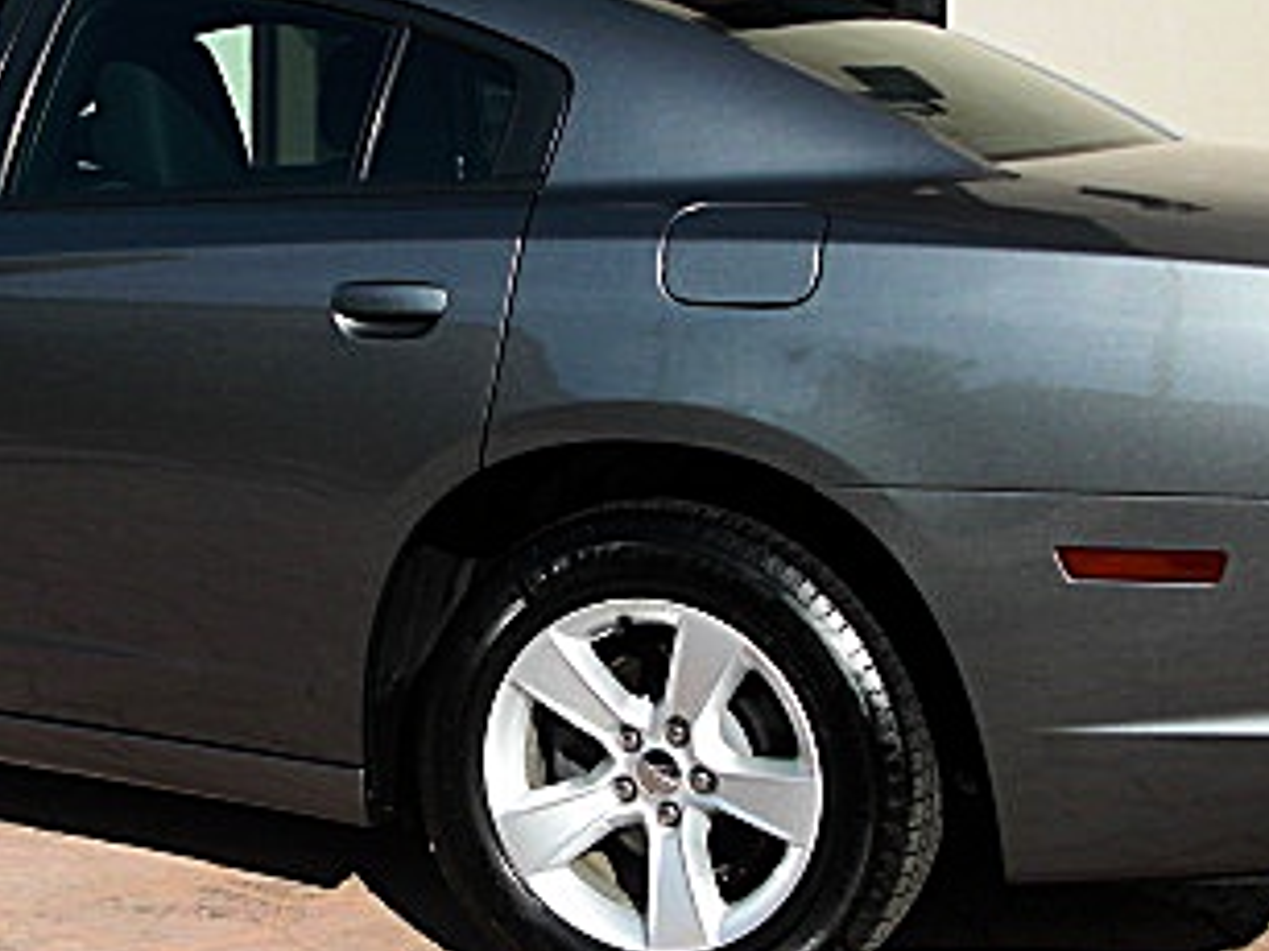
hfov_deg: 25.7
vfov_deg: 19.6
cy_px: 525
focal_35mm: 75
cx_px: 327
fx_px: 2748
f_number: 2.8
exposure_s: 1/1000
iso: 50
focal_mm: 6.3
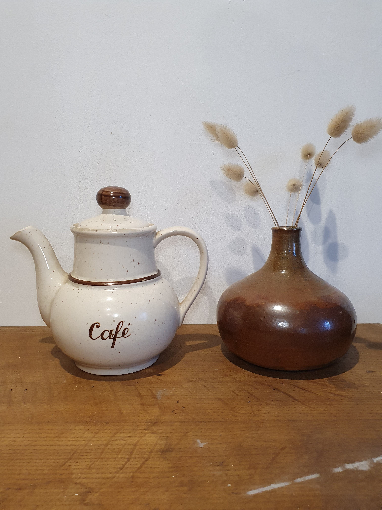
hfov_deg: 53.1
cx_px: 191
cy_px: 255
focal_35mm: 26
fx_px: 383
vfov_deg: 67.3
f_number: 2.4
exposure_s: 1/50
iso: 320
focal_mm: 4.32
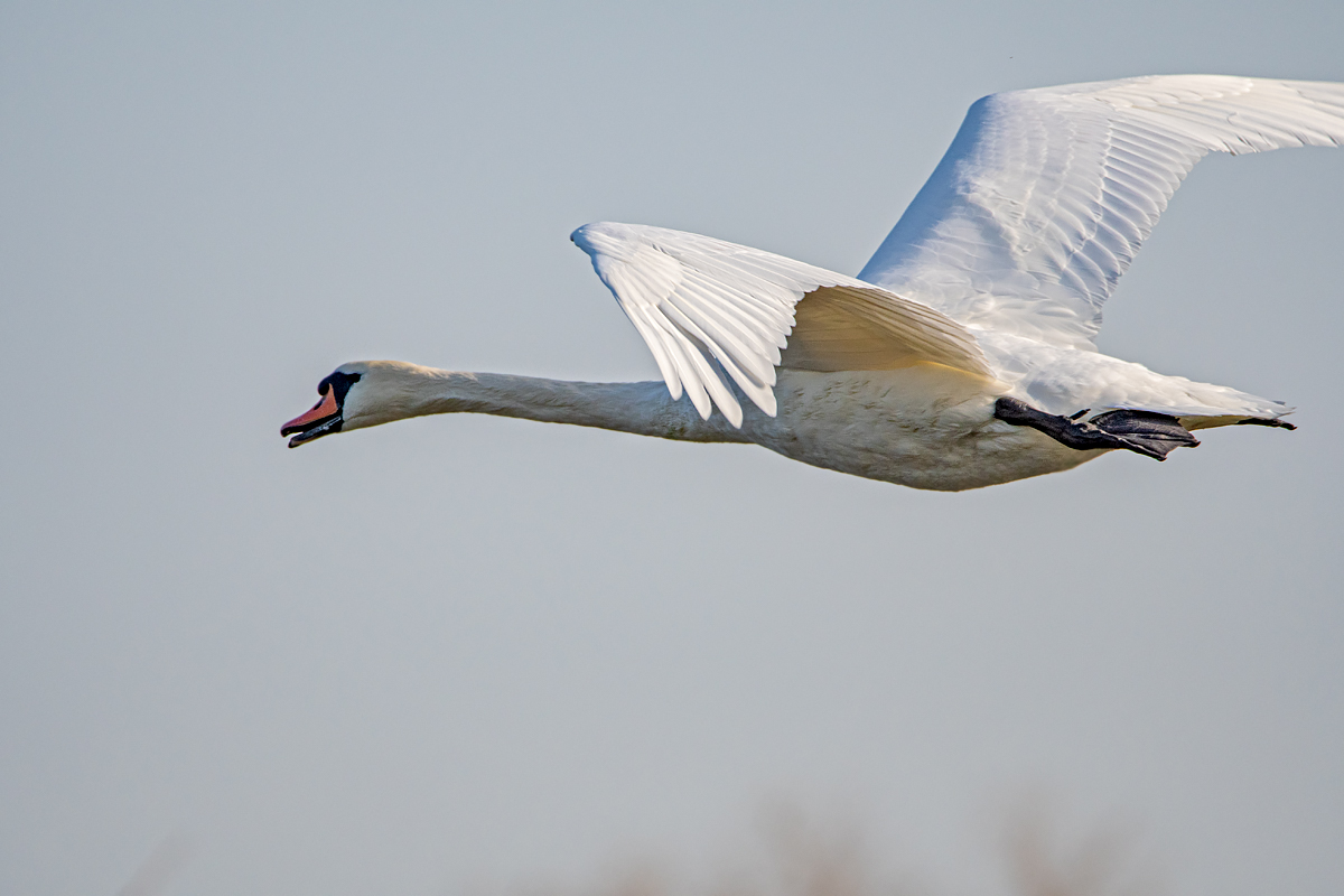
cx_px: 672
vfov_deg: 1.5
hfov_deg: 2.3
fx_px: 33597
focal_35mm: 900
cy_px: 448
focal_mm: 600
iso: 400
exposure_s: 1/2500
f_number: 7.1
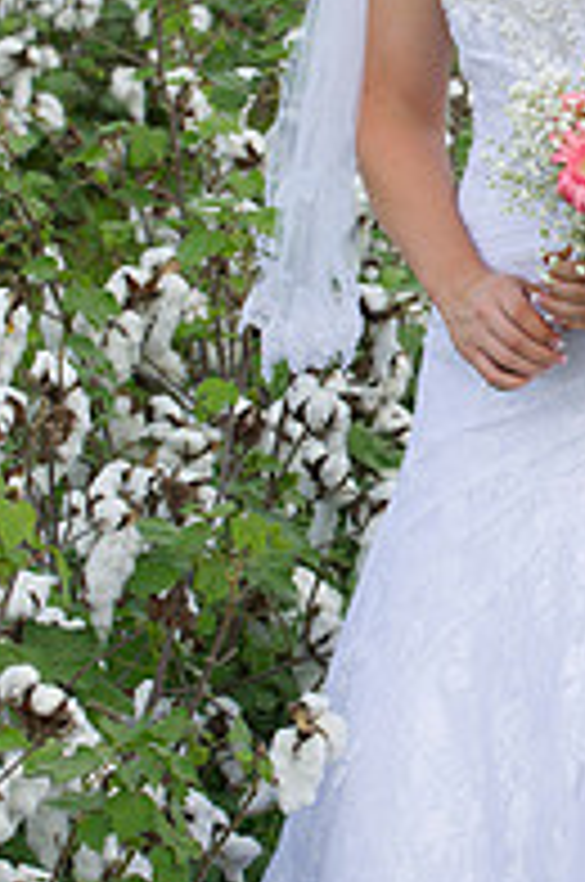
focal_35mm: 207
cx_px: 596
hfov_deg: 6.6
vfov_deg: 9.9
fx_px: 5063
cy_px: 302
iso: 200
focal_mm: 90
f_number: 7.1
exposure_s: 1/125
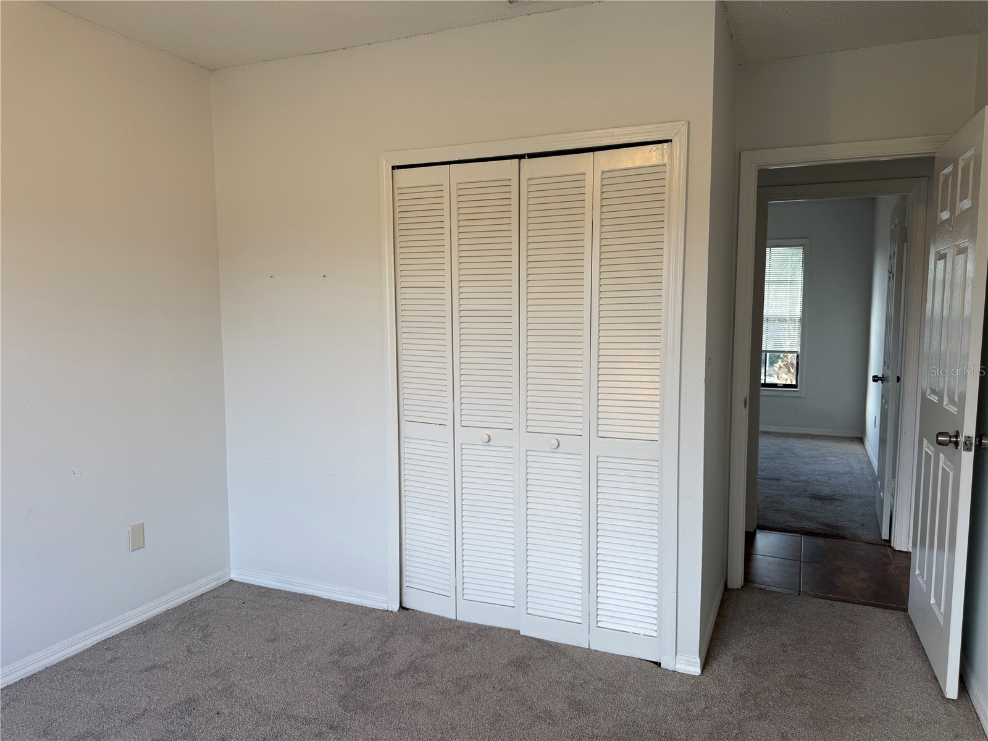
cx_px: 494
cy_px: 370
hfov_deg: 71.6
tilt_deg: -5.3
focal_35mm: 24
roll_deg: -0.1
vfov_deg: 56.8
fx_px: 685
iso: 50
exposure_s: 1/127
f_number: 1.78
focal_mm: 6.76
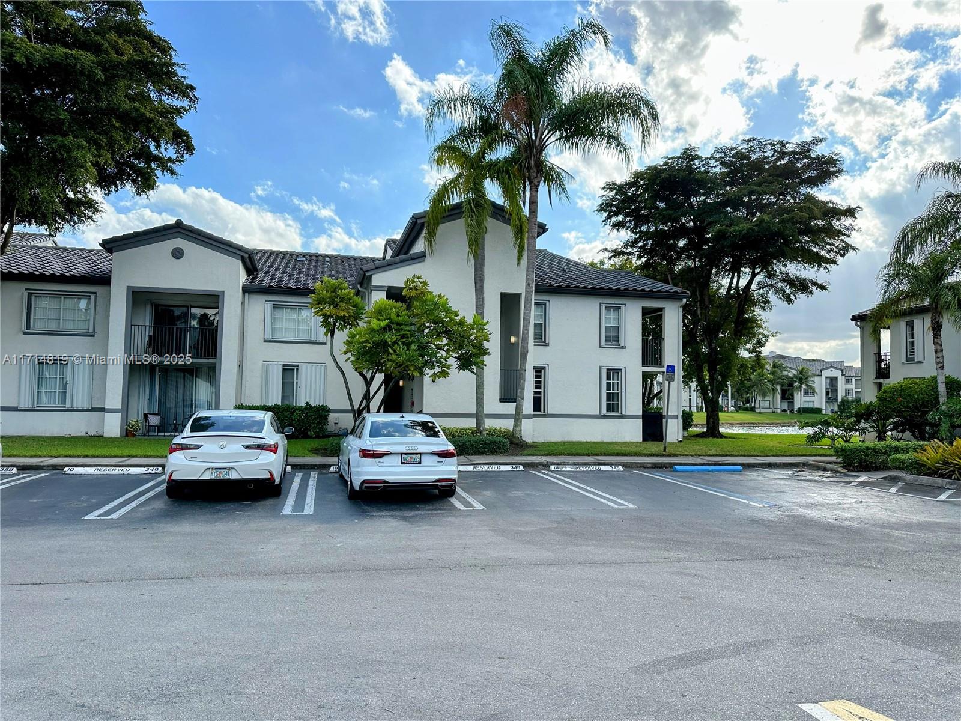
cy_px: 360
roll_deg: -1.3
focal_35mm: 24
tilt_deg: +3.2
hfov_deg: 71.6
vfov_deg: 56.8
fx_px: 666
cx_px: 480
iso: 80
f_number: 1.78
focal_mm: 6.86
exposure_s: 1/3861
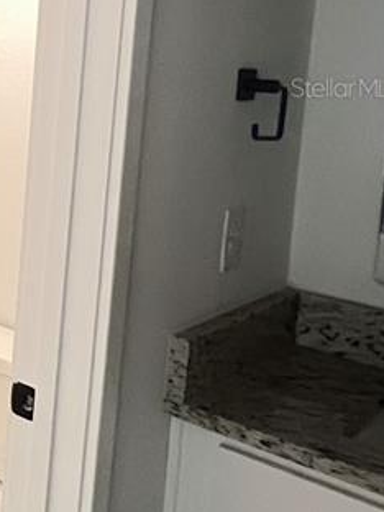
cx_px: -331
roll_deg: -2.6
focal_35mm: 50
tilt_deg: +0.9
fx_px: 740
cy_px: 87
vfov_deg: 36.6
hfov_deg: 19.9
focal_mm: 1.57
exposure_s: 1/60
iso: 500
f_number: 1.8
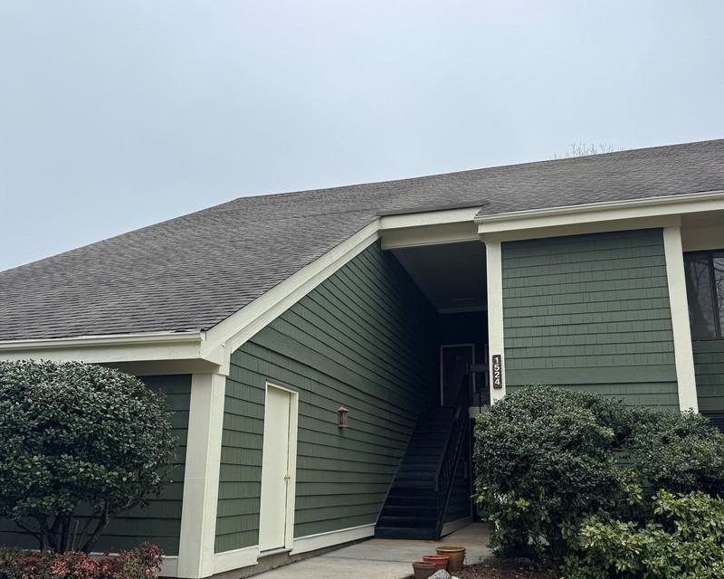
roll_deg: -0.2
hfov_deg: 58.7
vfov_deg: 48.3
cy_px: 333
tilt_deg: +11.9
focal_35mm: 30
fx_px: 643
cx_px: 385
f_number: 1.78
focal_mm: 6.76
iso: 80
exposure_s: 1/1193
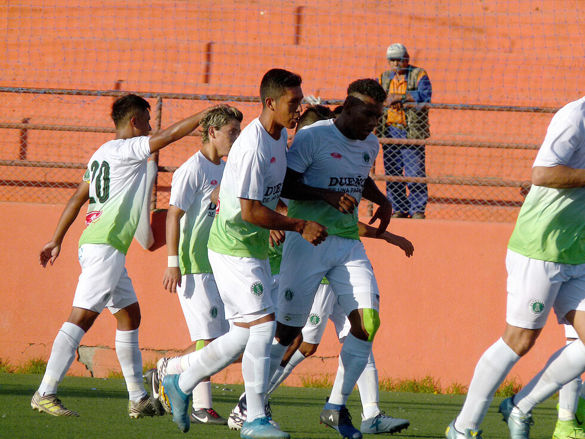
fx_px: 7994
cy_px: 220
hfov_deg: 4.2
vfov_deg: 3.1
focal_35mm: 473
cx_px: 292
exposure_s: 1/1000
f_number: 4.5
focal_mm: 85.2
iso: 100
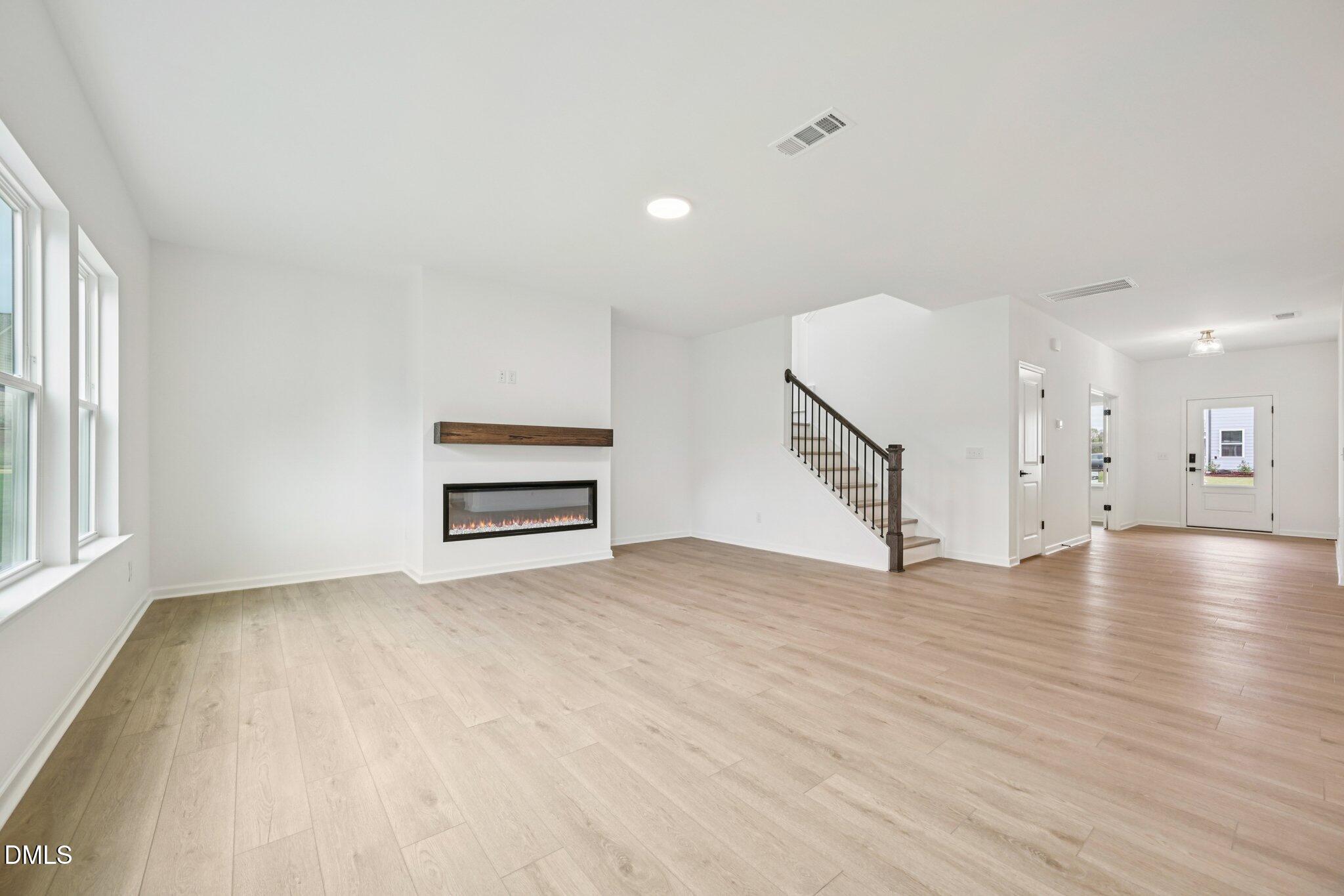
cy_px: 448
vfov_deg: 81.2
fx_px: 523
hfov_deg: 104.3
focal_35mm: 14
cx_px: 672
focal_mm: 14
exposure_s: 1/15
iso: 140
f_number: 8
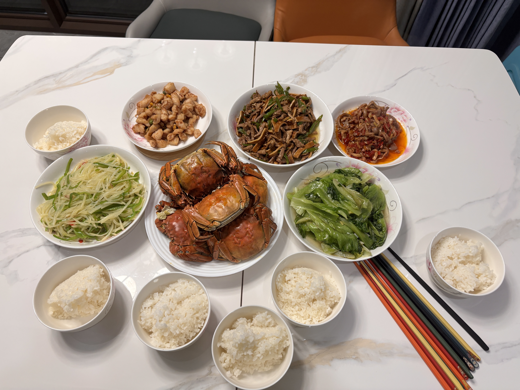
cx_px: 260
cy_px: 195
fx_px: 391
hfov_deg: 67.3
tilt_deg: -61.2
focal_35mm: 26
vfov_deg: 53.1
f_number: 1.6
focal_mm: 5.96
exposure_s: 1/100
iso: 125
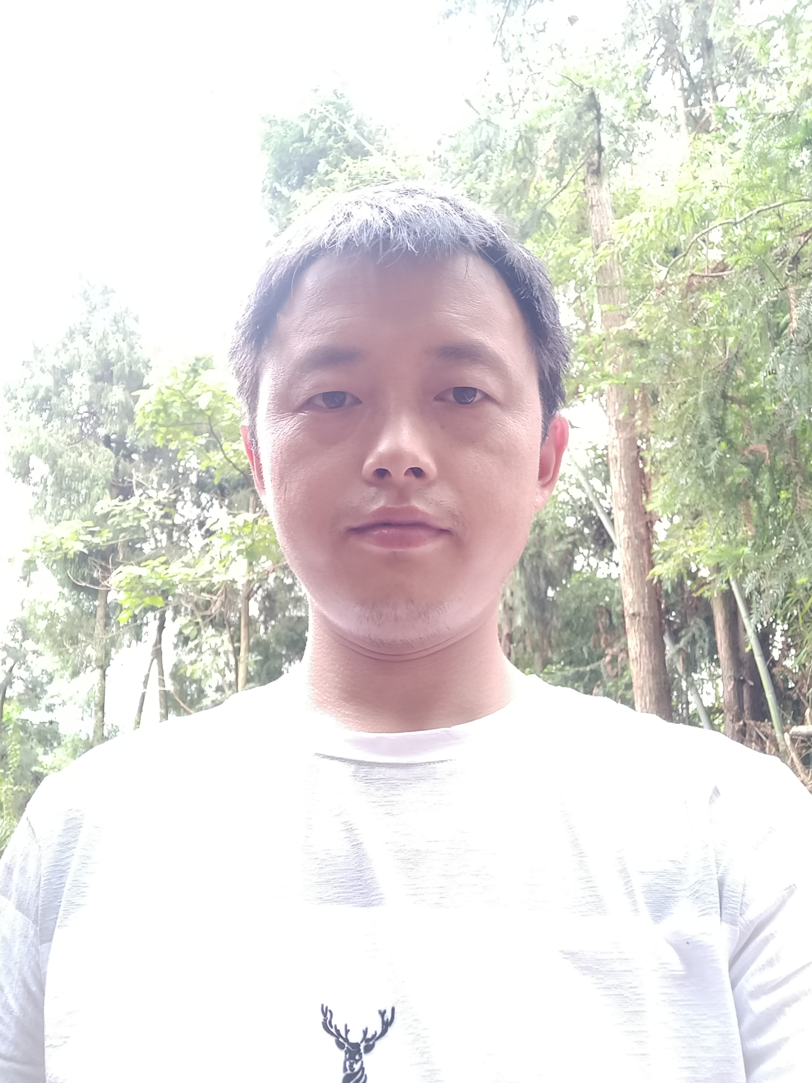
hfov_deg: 66.0
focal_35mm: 20
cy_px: 542
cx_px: 406
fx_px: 626
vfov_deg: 81.7
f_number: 2
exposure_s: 1/50
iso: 500
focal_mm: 3.52
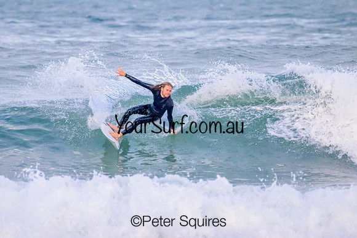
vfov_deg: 1.5
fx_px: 8933
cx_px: 165
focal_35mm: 901
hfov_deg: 2.3
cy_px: 108
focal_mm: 800
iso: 5000
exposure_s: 1/2000
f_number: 11
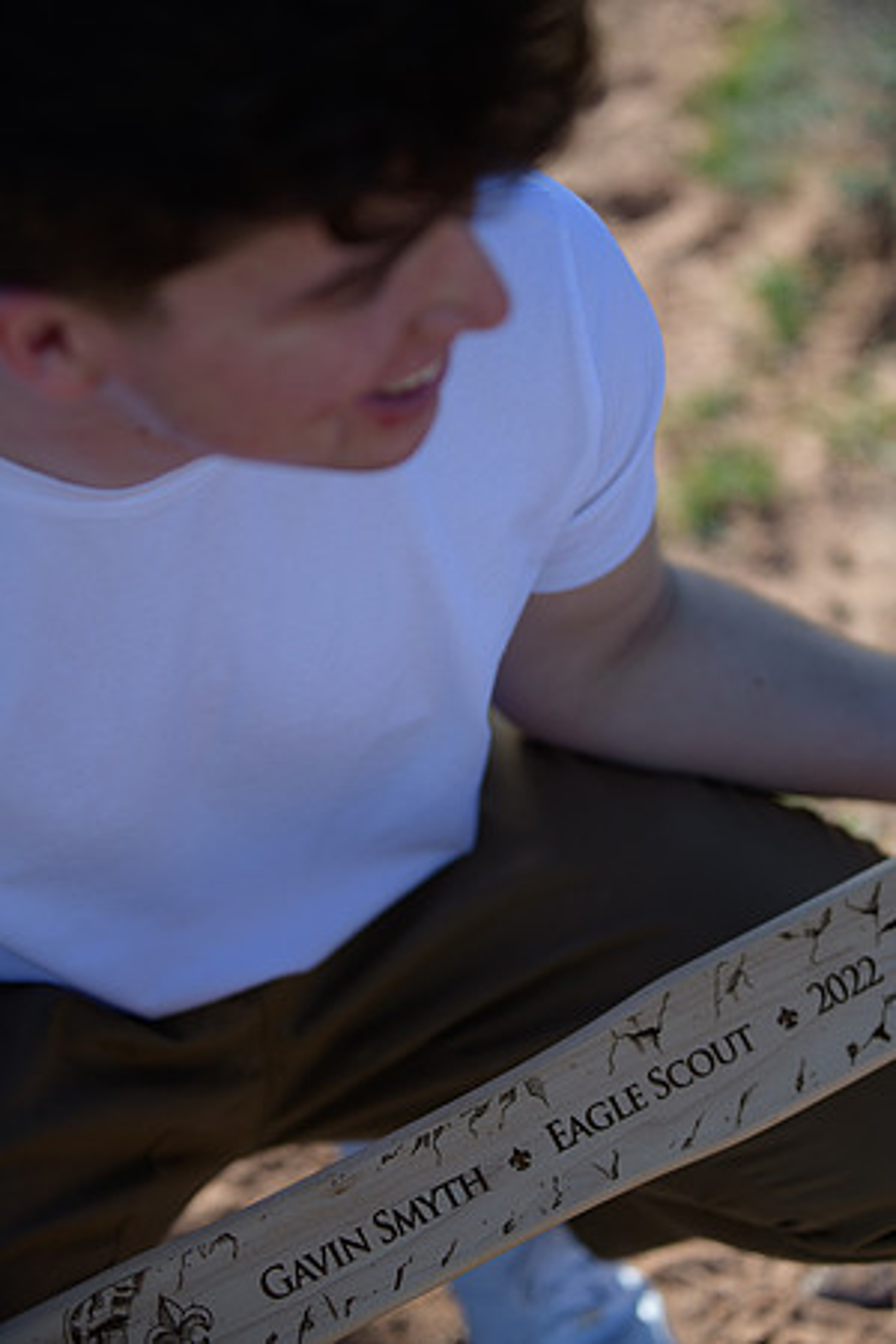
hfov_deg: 19.5
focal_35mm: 70
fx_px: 2613
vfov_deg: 28.8
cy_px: 672
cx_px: 448
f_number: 2.8
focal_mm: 70
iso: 200
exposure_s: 1/2500
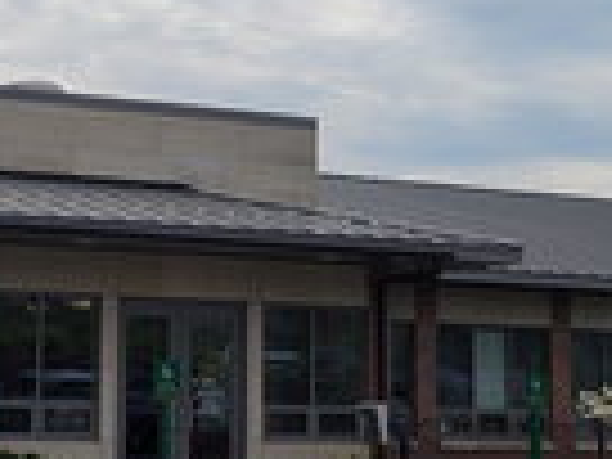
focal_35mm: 98
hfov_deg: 19.7
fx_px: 1733
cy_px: 130
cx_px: 90
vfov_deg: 15.0
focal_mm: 5.4
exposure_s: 1/5445
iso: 40
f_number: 1.8
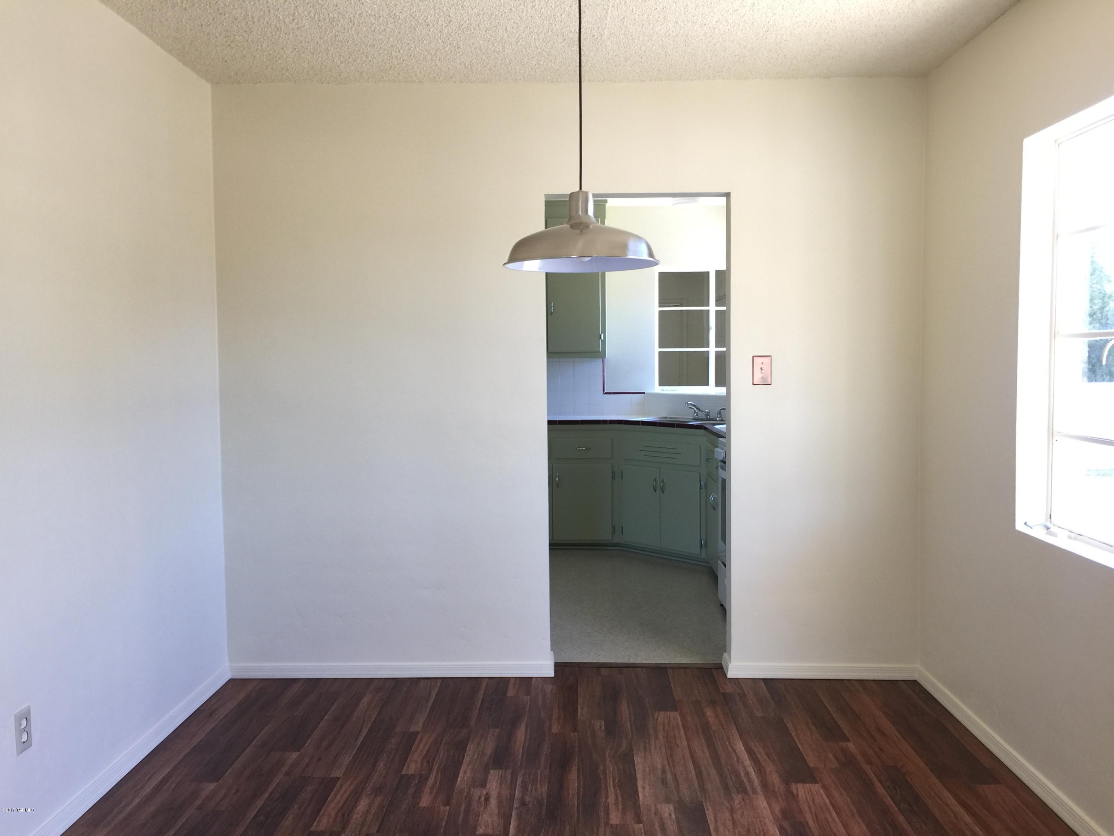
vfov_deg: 48.2
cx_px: 557
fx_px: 933
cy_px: 418
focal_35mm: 29
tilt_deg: -3.2
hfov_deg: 61.7
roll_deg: +0.8
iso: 40
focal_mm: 4.15
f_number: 2.2
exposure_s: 1/40
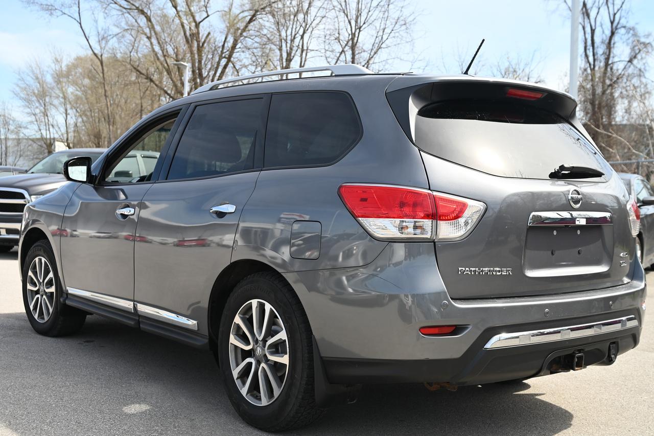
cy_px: 218
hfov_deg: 46.4
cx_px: 327
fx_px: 763
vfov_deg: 31.9
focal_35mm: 42
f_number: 5.6
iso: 125
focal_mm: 42
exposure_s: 1/250
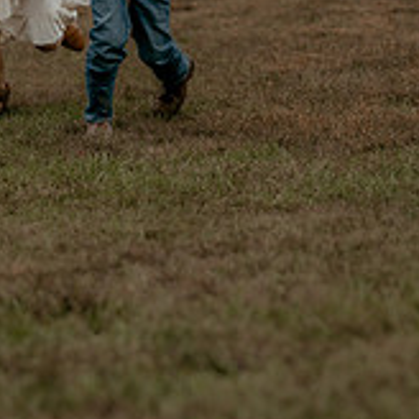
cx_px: 304
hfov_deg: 6.8
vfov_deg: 6.8
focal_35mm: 256
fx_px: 3506
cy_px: -10
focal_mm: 85
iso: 400
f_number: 1.8
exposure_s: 1/250
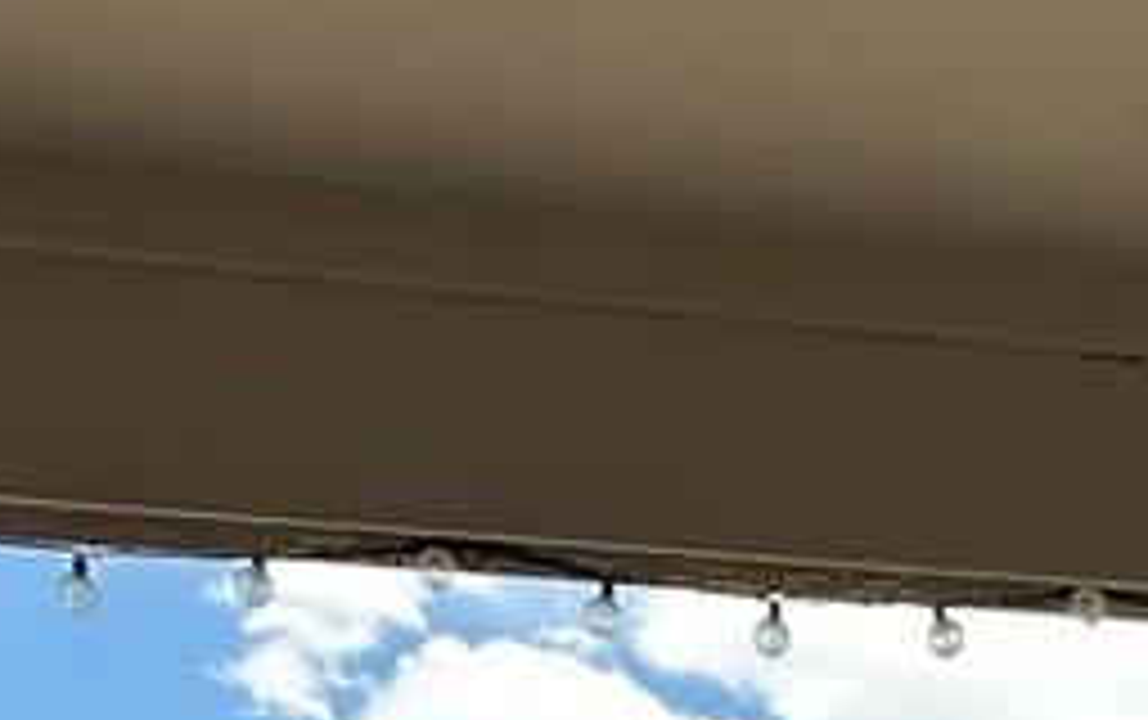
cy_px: 2048
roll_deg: +0.7
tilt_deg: -6.4
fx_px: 2913
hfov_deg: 21.5
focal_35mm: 93
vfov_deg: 10.6
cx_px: 1153
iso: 50
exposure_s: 1/2092
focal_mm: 2.22
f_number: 2.2
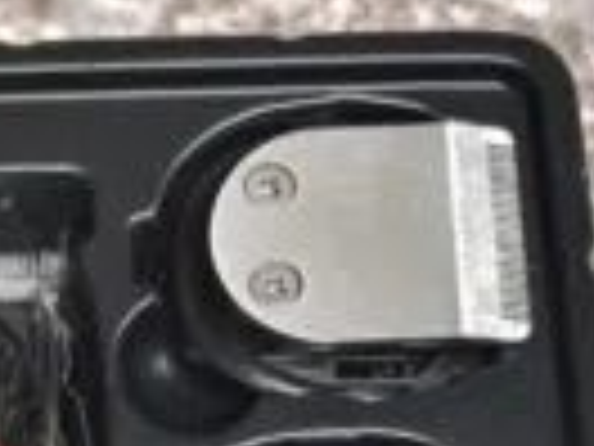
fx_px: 1407
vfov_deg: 15.4
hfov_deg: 22.7
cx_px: -22
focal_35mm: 82
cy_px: 811
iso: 800
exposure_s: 1/33.3
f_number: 1.8
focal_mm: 3.98
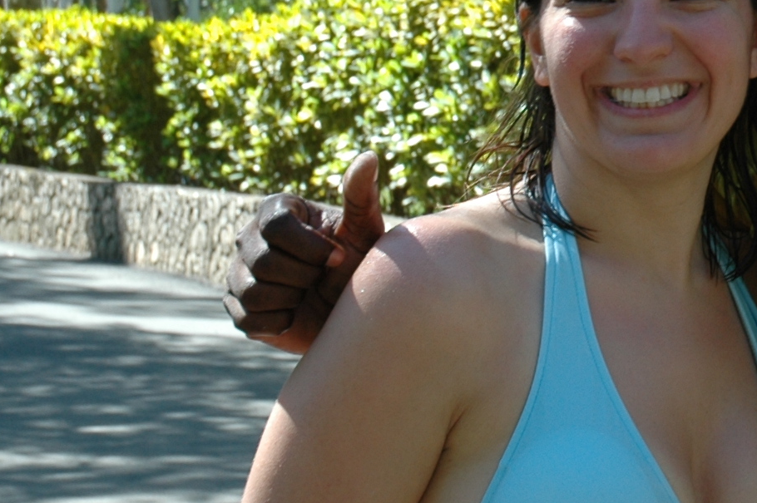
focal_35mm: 154
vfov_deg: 8.9
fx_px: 3228
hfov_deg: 13.0
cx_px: 908
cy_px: -22
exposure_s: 1/160
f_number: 6.3
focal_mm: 31
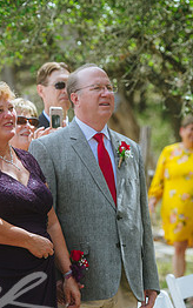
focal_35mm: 282
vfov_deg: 7.4
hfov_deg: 4.7
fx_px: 2371
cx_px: -21
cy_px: 205
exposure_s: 1/400
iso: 125
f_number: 2.8
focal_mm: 125
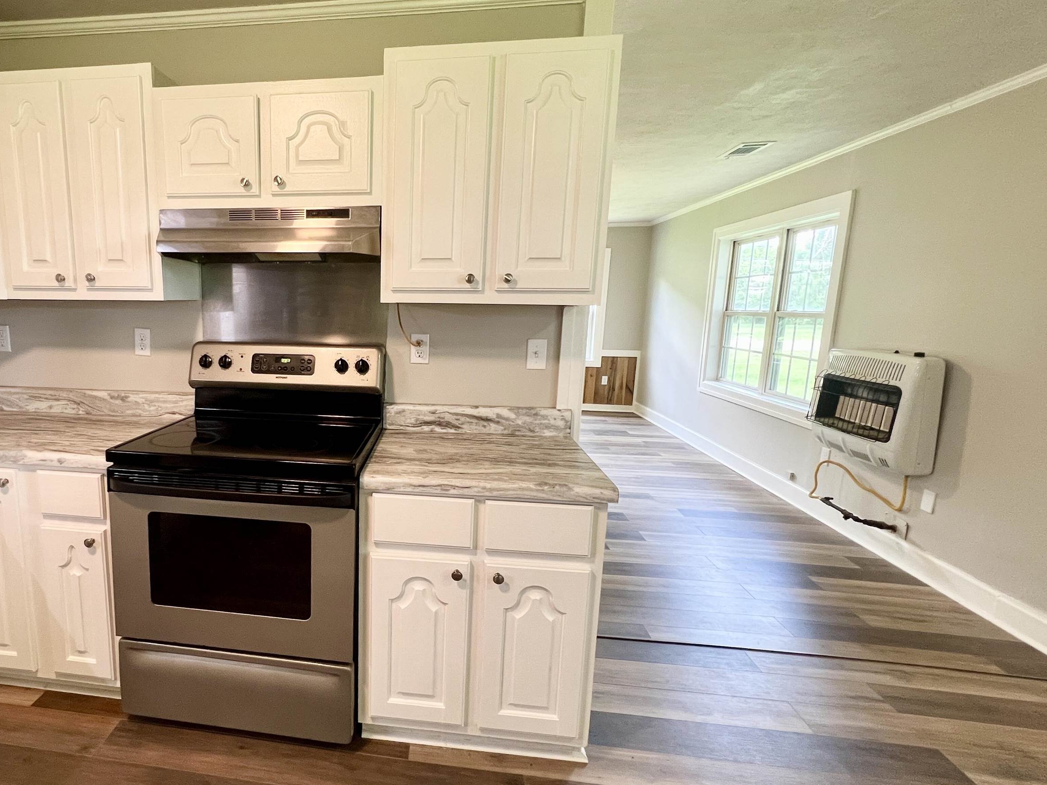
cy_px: 398
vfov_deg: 74.7
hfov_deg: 88.4
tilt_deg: -10.6
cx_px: 367
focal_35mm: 17
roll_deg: -0.5
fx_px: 514
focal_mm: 1.57
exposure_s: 1/60
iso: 250
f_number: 1.8
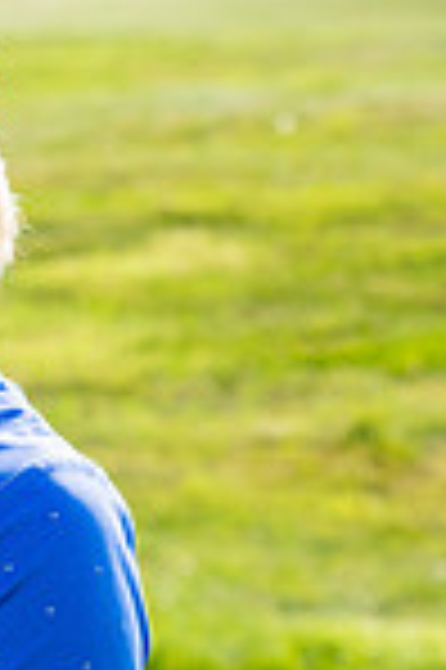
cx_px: -715
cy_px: 383
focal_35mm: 490
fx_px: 9126
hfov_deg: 2.8
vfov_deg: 4.2
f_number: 8
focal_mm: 102
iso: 100
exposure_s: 1/200
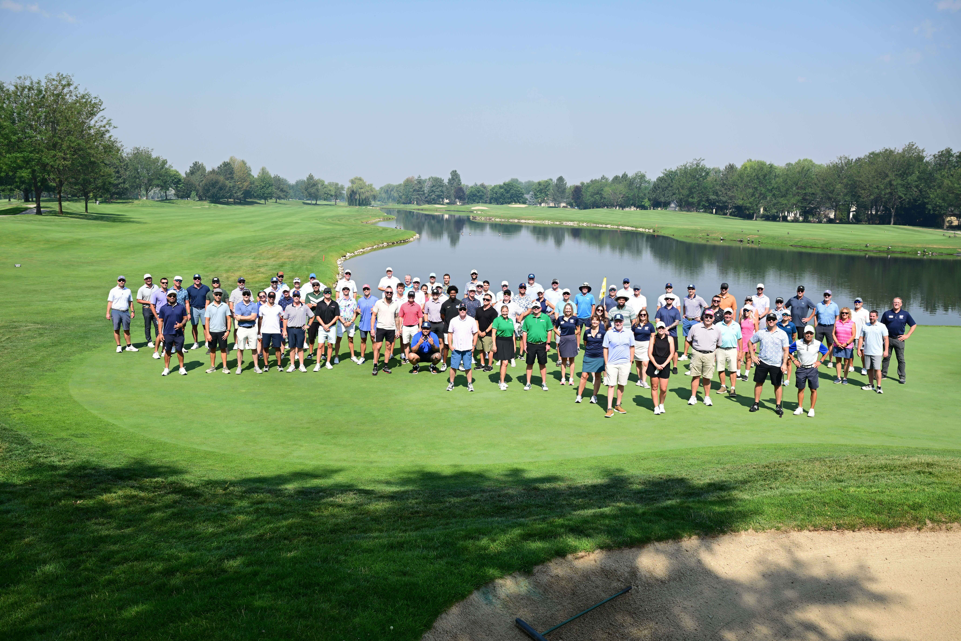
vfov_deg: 41.7
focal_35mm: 32
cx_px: 480
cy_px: 320
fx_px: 841
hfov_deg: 59.5
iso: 80
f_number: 7.1
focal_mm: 31.5
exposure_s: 1/200
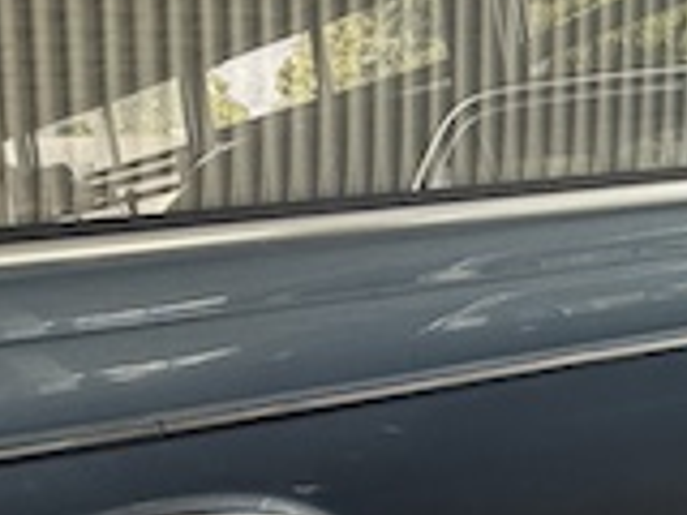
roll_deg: -4.3
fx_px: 1389
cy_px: 326
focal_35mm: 70
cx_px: 266
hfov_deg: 27.7
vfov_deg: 21.0
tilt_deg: -22.2
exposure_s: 1/99
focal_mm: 2.22
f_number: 2.2
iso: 200
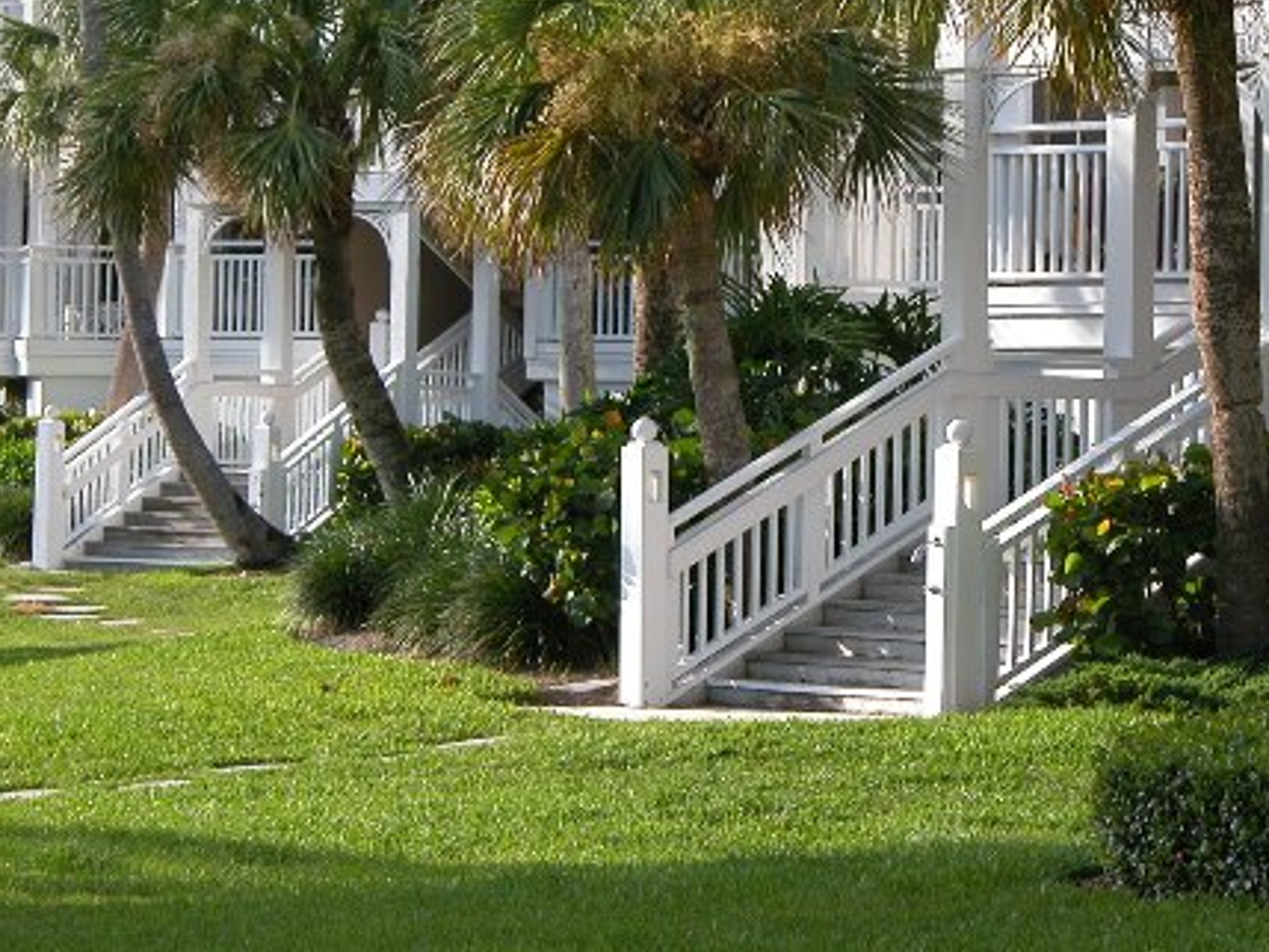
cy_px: 248
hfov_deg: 11.6
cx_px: 740
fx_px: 6234
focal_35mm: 170
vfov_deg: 8.7
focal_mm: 29.5
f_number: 4.2
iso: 100
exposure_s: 1/394
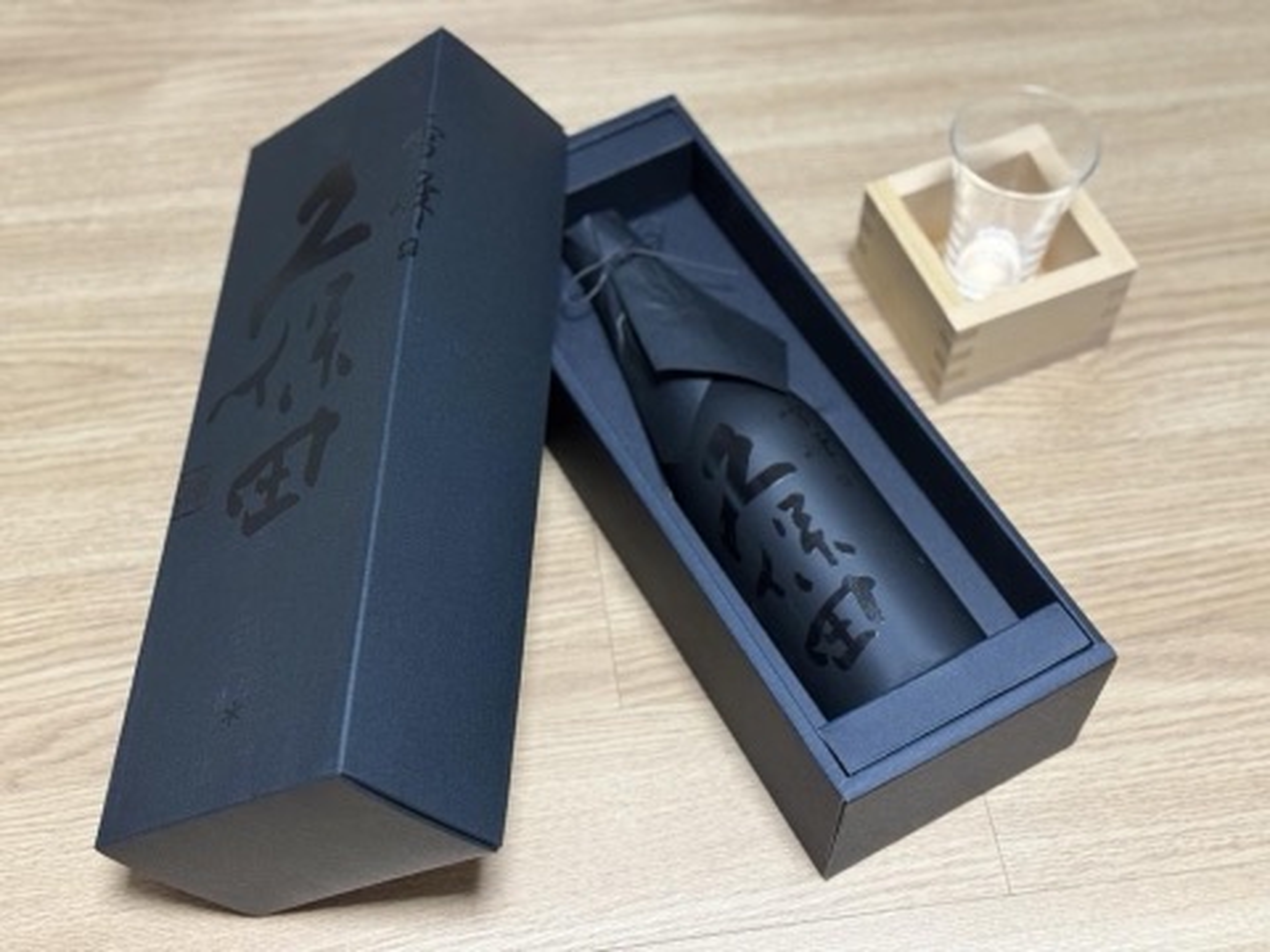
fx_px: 1761
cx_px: 635
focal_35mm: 48
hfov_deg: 39.7
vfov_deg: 30.3
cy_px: 476
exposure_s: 1/60
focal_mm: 6.76
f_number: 1.78
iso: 200
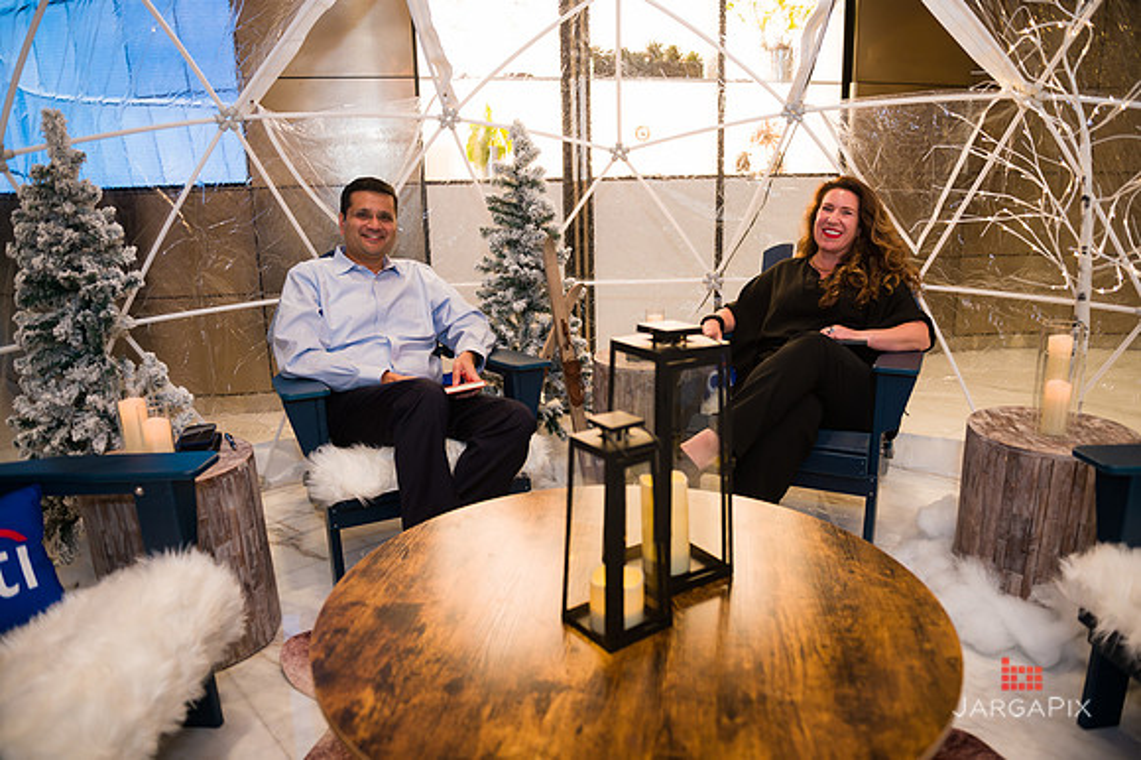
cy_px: 380
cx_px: 570
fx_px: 760
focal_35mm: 24
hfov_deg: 73.8
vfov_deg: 53.1
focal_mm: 24
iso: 400
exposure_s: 1/200
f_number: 3.2
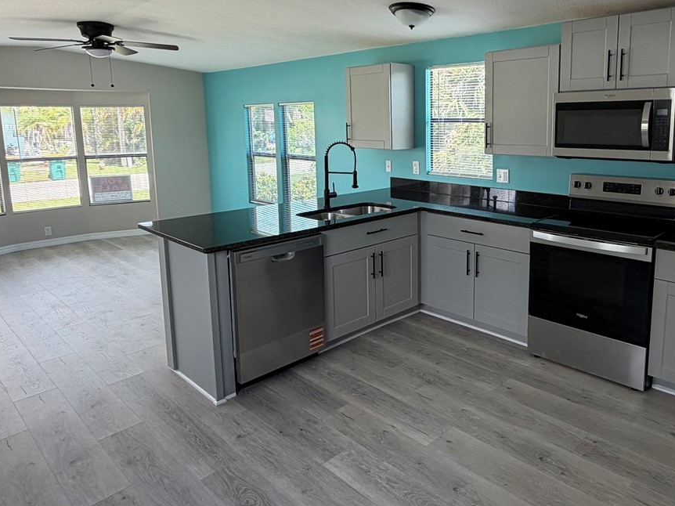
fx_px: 507
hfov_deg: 66.0
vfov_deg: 52.5
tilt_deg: -8.9
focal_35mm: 26
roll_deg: +1.4
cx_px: 434
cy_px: 193
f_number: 2.2
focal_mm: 2.22
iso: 80
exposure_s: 1/121
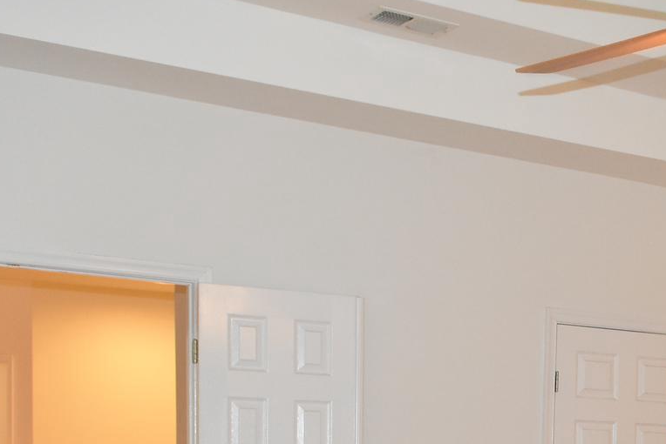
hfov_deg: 27.4
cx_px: 703
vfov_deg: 18.7
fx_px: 1265
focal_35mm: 68
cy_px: 558
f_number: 5
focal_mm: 17
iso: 2200
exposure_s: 1/60
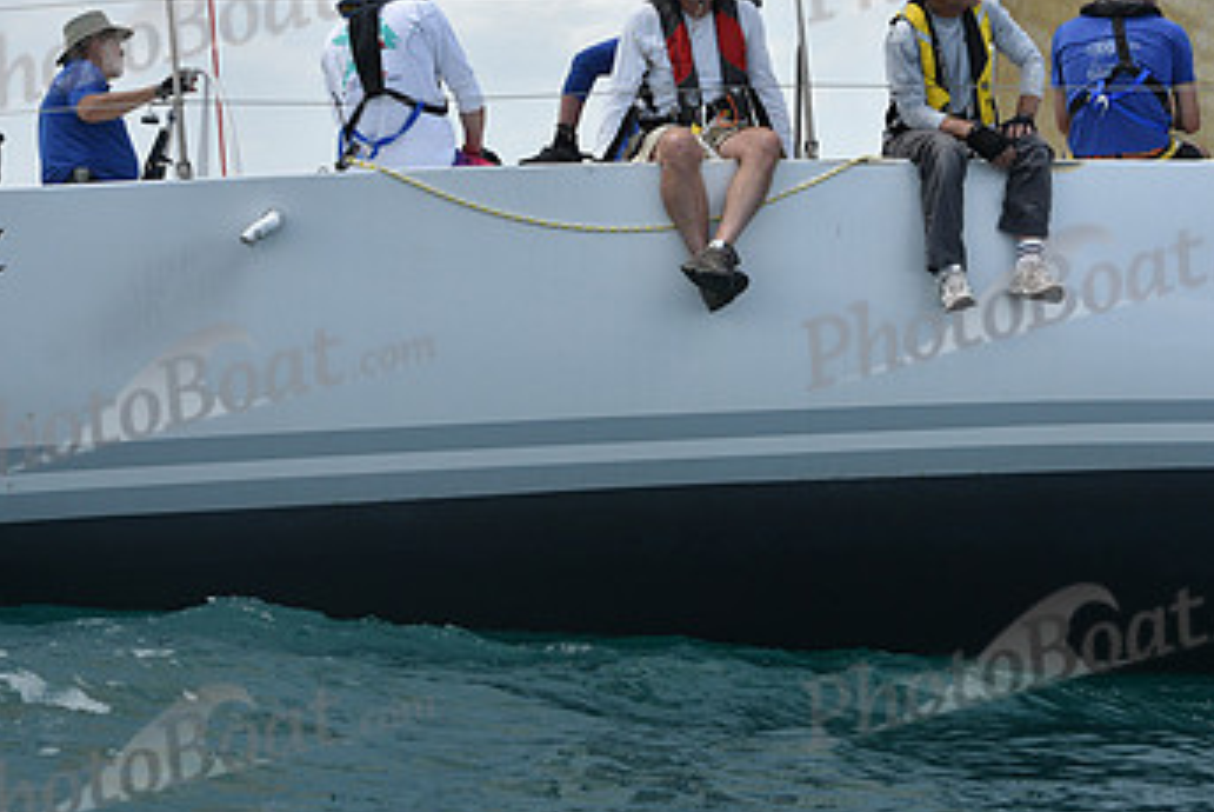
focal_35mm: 118
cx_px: 621
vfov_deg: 11.6
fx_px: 3982
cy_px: 164
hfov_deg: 17.3
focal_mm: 70
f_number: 5.6
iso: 250
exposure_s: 1/1250
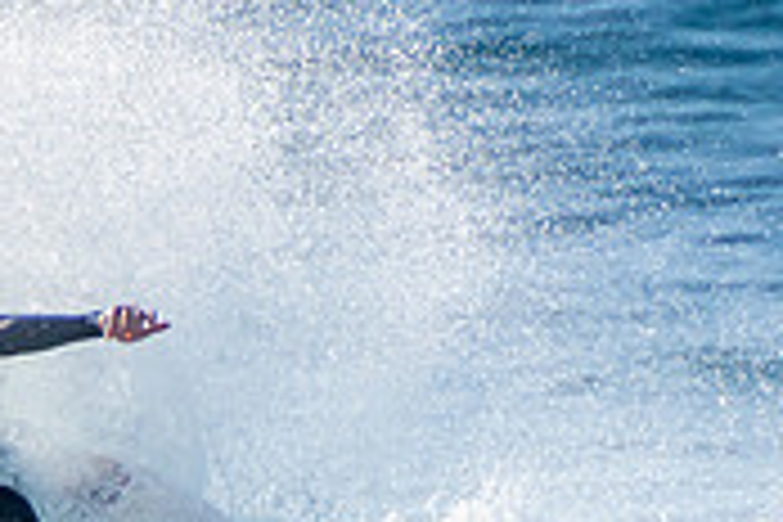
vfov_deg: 0.7
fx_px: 43388
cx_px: 180
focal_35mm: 1995
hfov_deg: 1.0
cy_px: 758
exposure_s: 1/2000
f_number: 5.6
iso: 280
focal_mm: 400
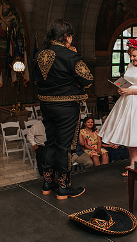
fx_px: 394
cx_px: 129
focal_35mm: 61
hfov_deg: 19.3
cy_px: 120
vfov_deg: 34.3
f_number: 3.2
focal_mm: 35
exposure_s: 1/200
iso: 1000
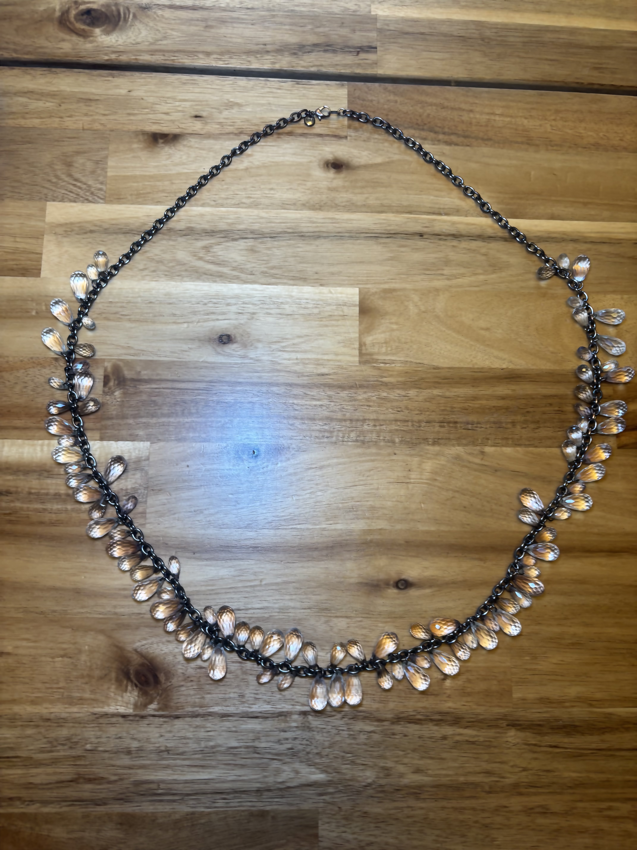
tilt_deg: -78.3
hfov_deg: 53.1
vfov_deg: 67.3
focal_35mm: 26
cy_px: 425
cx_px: 318
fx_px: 638
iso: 80
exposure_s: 1/60
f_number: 1.6
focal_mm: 5.96
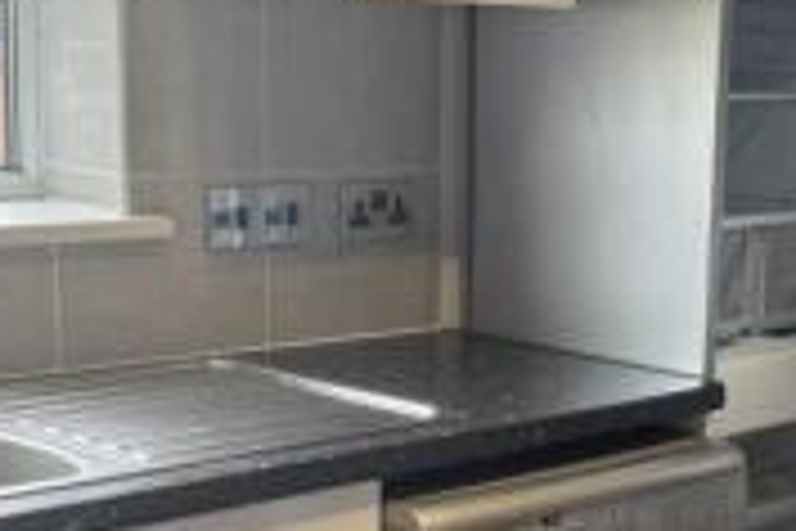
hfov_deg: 24.2
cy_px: 484
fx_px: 1813
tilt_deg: -13.8
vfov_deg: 16.4
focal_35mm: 82
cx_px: 672
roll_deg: -2.0
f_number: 1.78
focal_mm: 6.76
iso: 80
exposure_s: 1/132
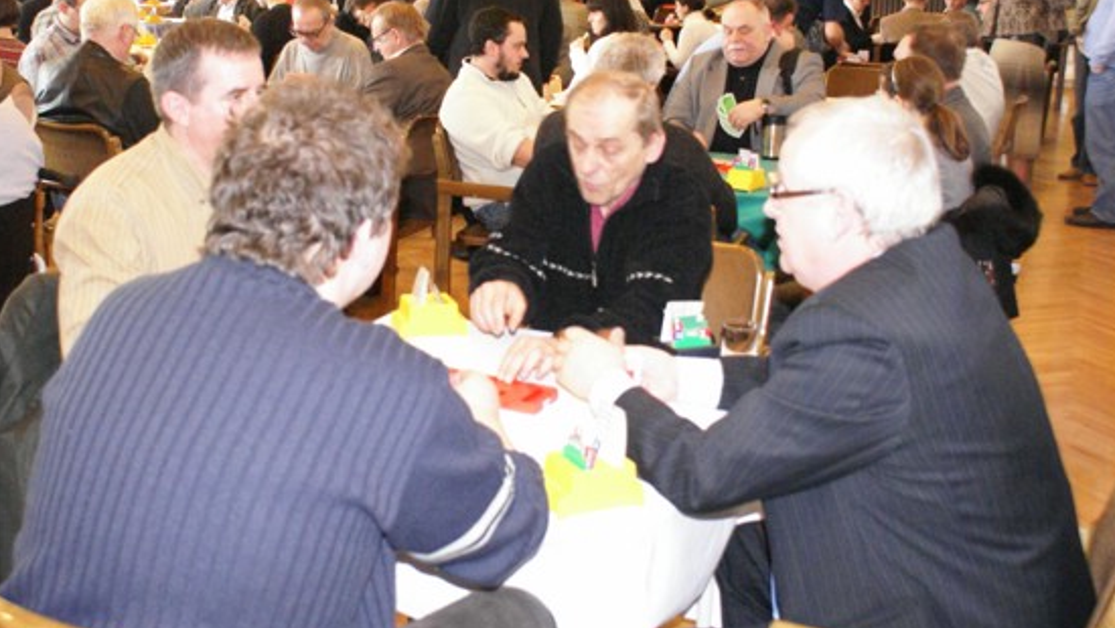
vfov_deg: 29.6
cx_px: 476
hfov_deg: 50.3
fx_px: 1183
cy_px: 239
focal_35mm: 40
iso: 1600
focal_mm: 20
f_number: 4
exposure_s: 1/25
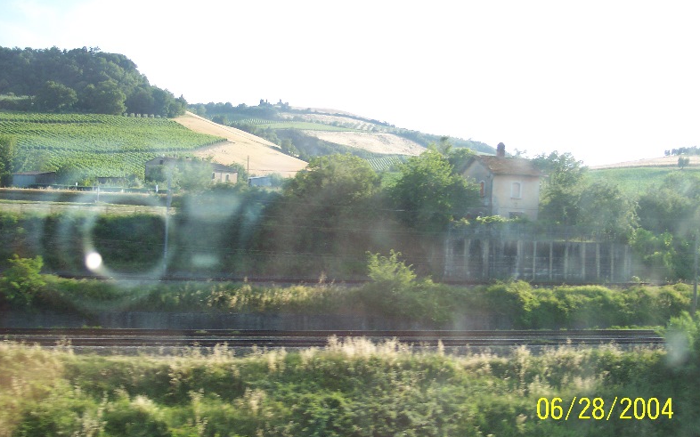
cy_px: 208
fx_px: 782
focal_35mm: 41
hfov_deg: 48.2
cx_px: 354
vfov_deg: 31.2
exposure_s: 1/250
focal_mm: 8
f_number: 2.8
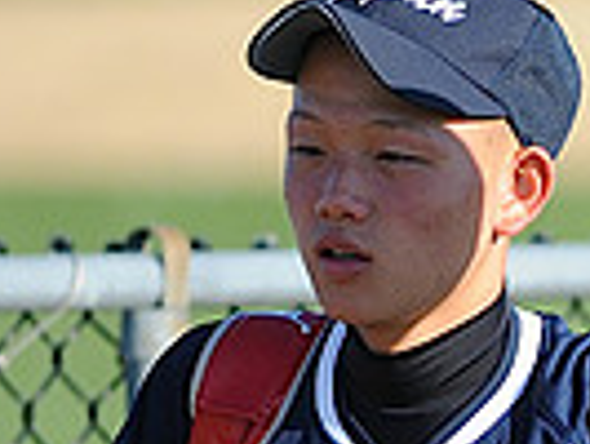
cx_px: 1251
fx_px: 32225
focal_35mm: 1889
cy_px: 393
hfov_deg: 1.0
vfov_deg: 0.8
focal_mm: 300
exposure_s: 1/800
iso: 200
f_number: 4
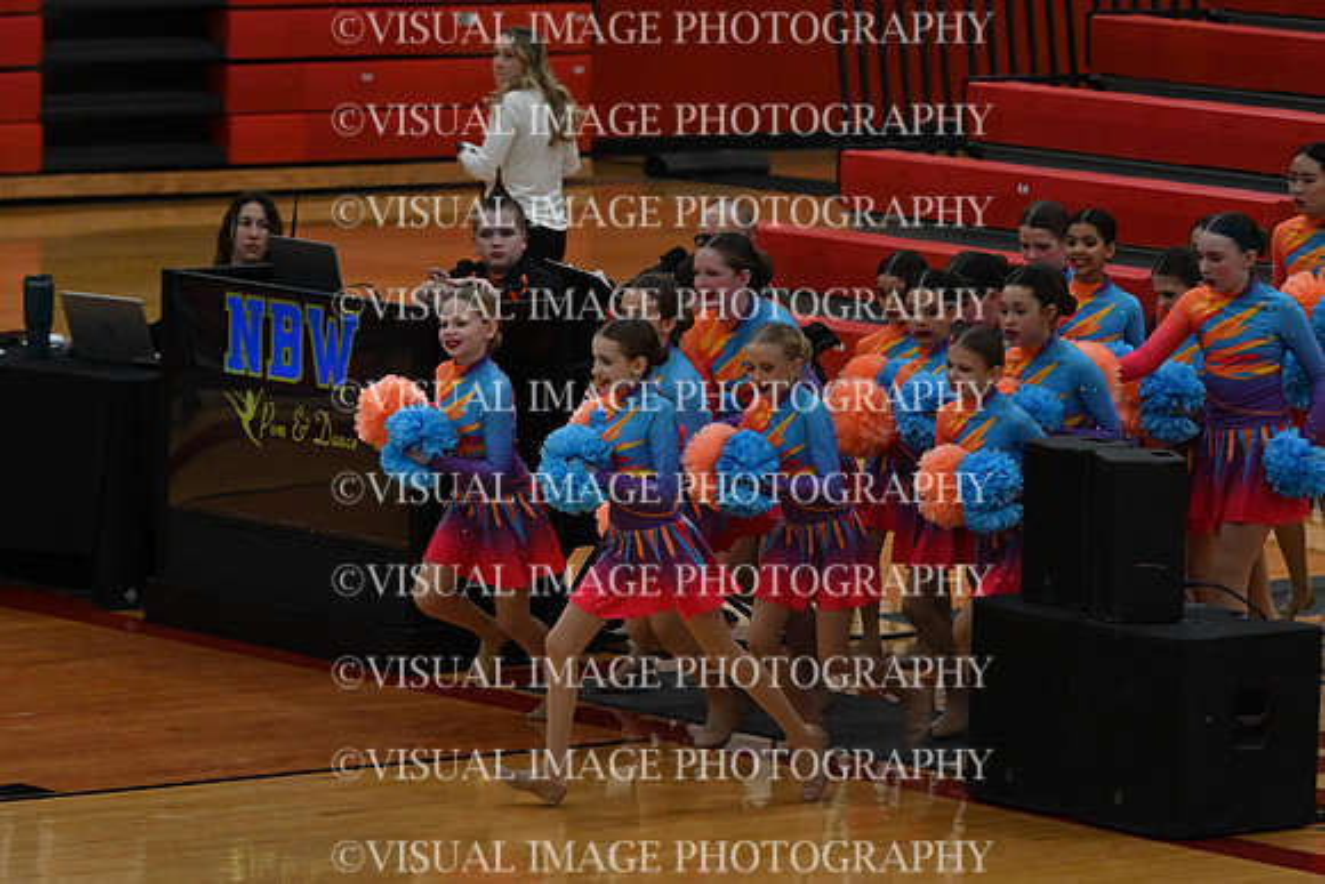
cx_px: 662
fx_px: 8540
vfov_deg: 5.9
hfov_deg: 8.9
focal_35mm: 232
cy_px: 442
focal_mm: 155
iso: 5000
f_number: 4
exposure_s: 1/500
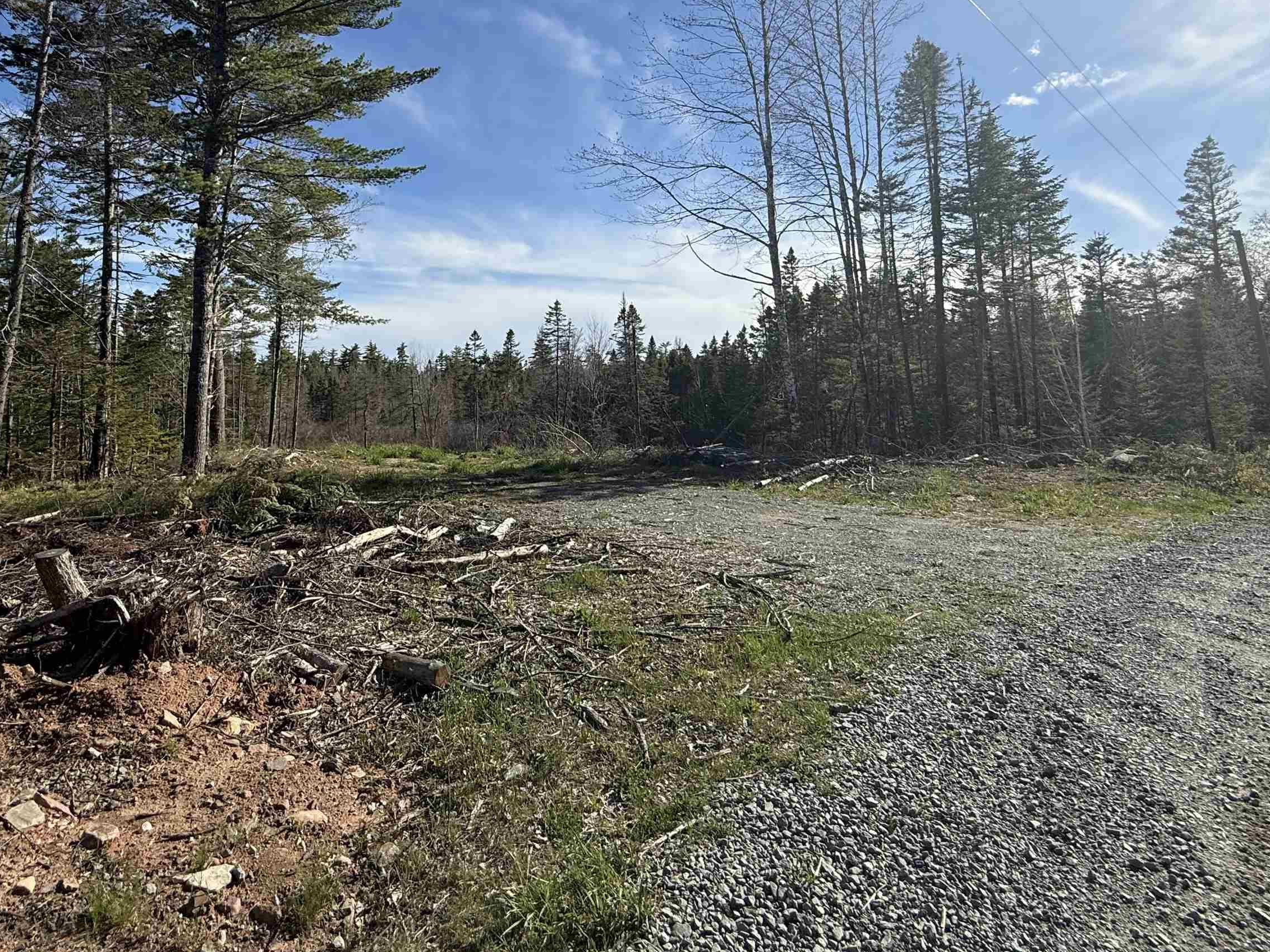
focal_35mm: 19
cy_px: 312
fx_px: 697
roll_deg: -1.9
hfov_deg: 83.9
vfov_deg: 66.7
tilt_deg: +11.2
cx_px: 528
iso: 50
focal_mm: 2.22
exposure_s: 1/2611
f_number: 2.2
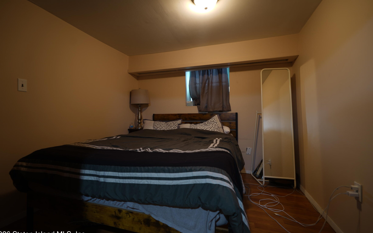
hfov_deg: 94.3
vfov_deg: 68.0
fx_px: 173
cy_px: 116
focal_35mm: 17
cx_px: 183
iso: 64
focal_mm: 16
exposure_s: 1/2
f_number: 4
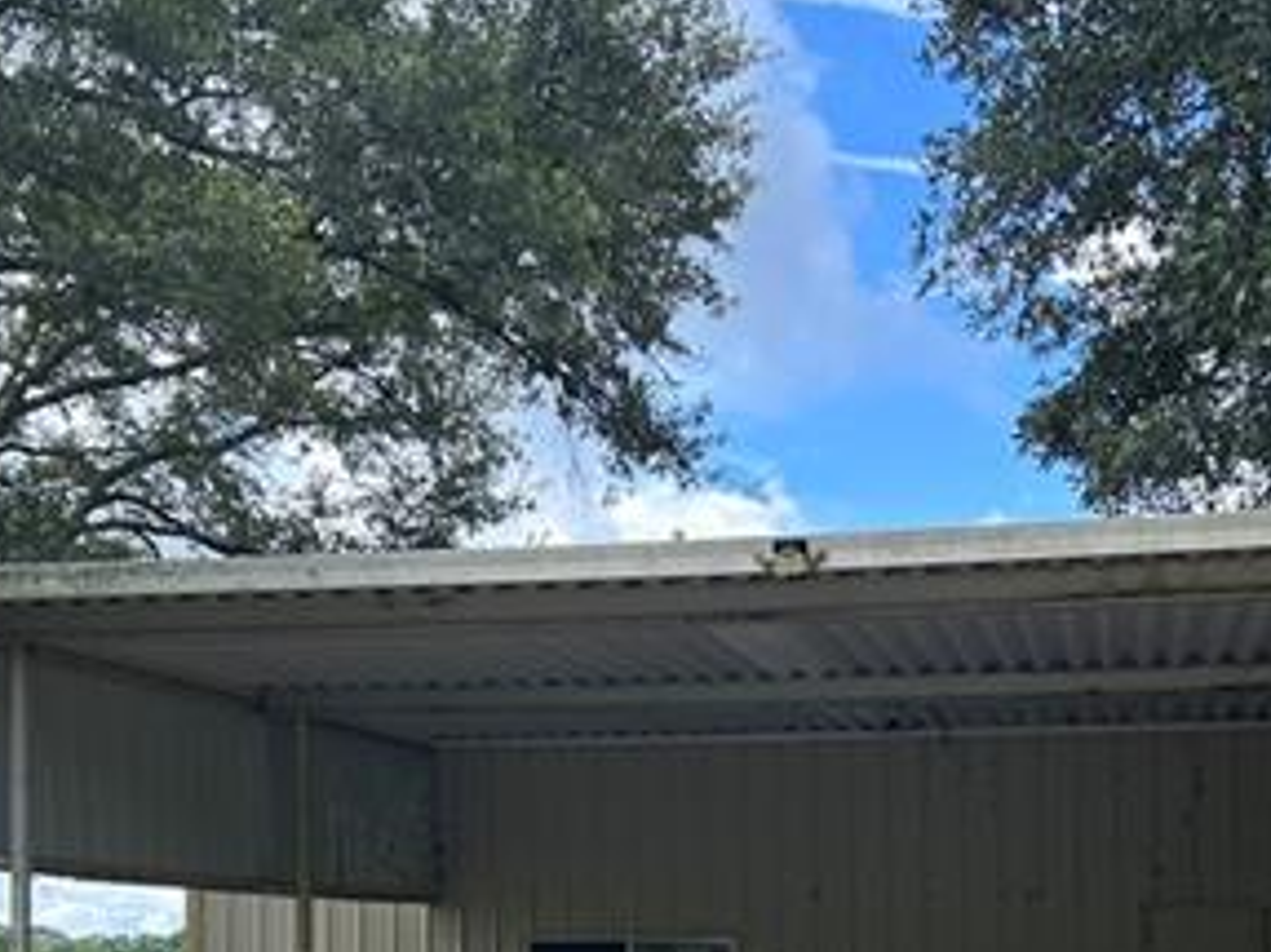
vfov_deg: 24.0
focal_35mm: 58
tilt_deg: -1.1
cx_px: 713
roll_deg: +0.3
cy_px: 979
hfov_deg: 33.2
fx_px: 2129
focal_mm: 5.7
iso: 50
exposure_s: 1/924
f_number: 1.5
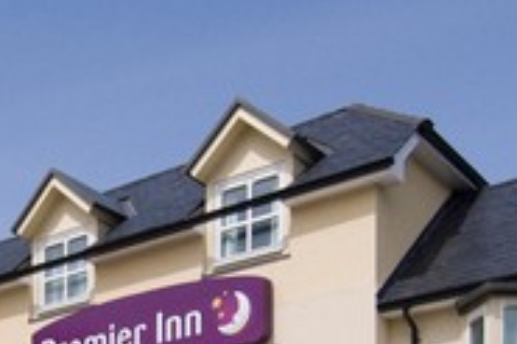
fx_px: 895
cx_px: 106
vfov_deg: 20.2
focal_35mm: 62
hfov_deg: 31.4
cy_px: 422
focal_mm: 15
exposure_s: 1/2500
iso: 400
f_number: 8
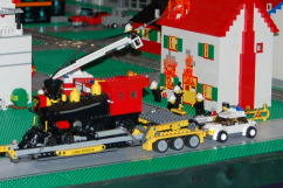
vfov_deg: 8.6
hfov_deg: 12.8
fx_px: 1249
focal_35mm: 159
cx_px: 37
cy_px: 60
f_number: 5
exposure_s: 1/60
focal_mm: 40
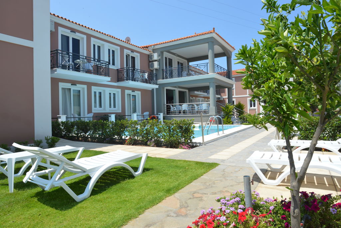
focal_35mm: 21
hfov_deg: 81.2
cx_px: 170
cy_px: 114
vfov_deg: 59.6
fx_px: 199
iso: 100
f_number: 8
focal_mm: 14
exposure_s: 1/250
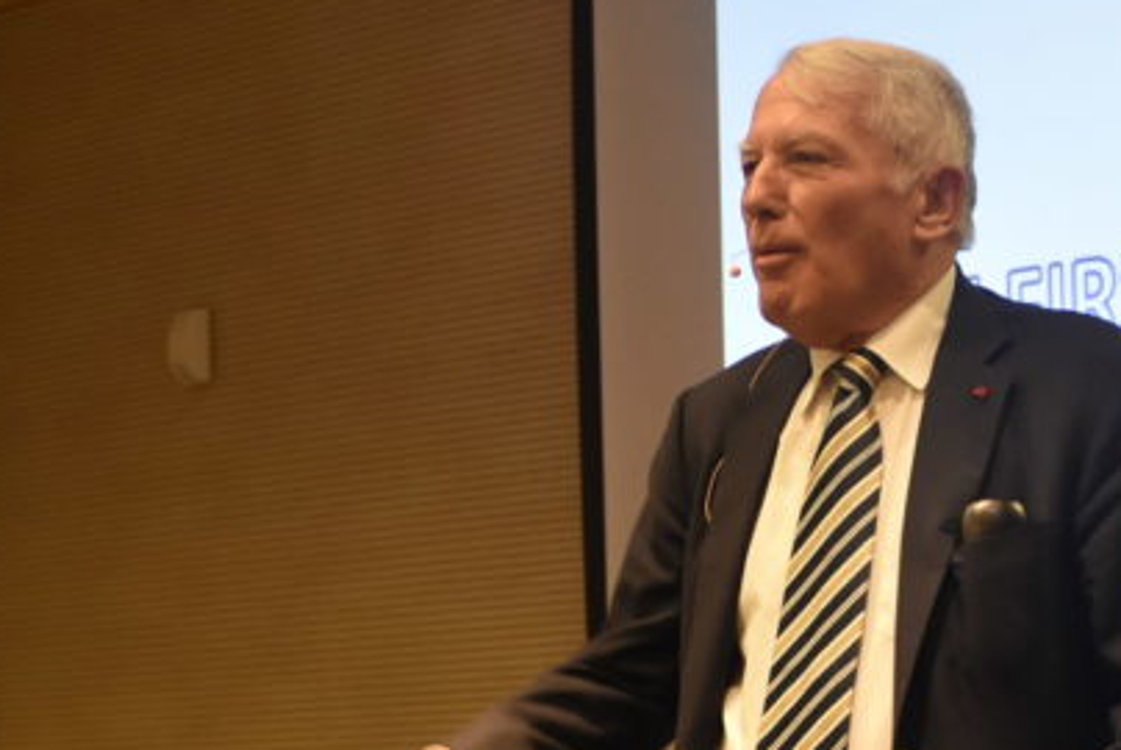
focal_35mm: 152
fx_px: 4736
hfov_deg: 13.5
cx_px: 671
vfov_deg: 8.9
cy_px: 933
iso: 1600
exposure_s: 1/100
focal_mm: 40
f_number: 5
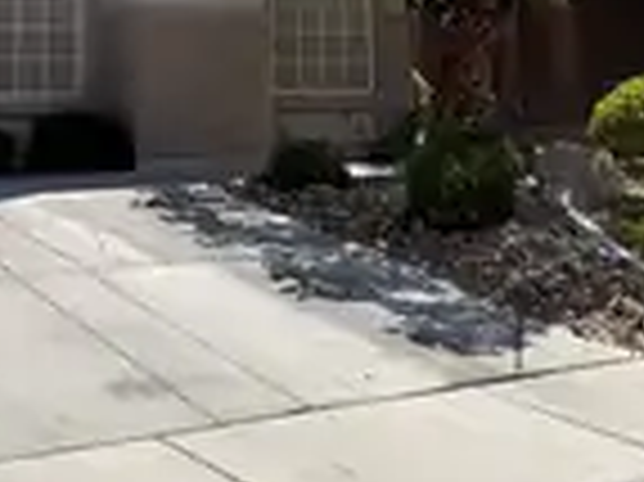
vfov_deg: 20.4
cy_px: -108
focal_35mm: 67
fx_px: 1245
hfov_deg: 28.2
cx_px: 99
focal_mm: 6.76
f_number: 1.78
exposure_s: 1/5714
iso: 80
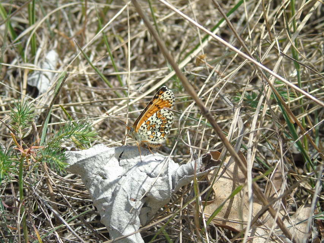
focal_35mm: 212
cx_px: 162
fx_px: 1985
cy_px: 122
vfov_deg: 7.0
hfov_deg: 9.3
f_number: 4.7
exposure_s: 1/400
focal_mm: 38
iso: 80
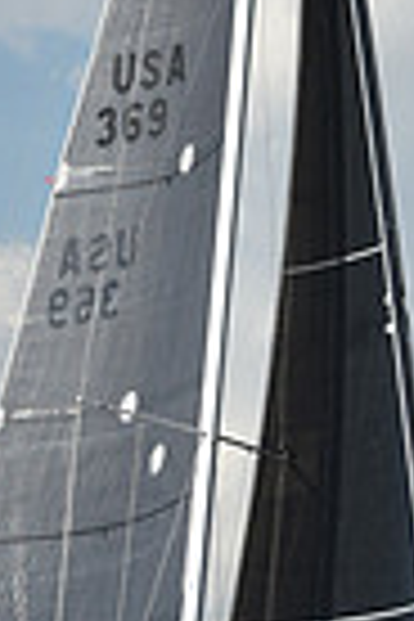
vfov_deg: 5.8
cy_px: 207
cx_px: 196
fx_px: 6141
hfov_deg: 3.9
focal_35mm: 356
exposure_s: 1/1250
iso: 250
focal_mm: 85
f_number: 10
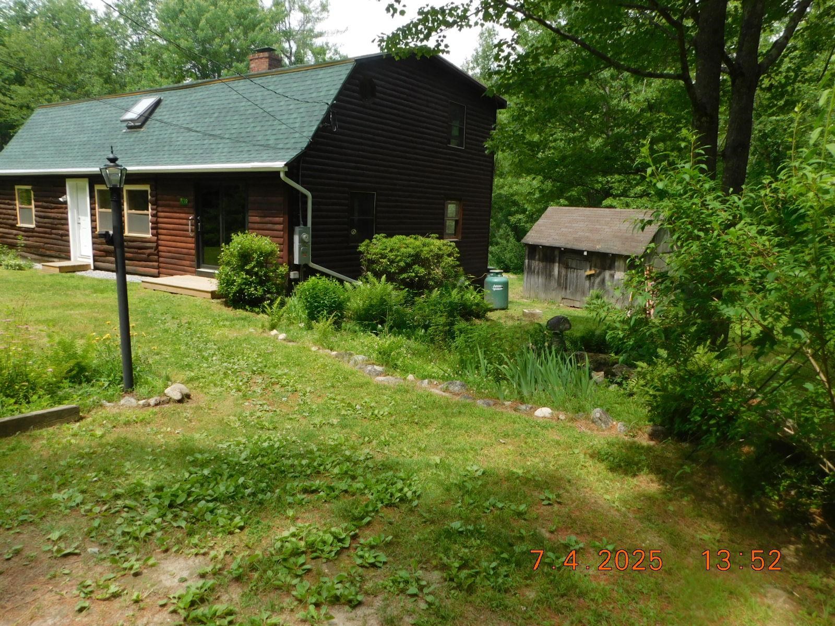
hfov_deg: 71.6
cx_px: 418
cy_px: 313
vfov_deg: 56.8
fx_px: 579
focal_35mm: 24
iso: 125
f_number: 3
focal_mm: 4.1
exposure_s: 1/800
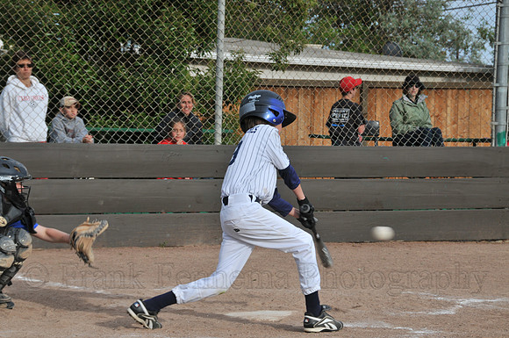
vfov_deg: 12.1
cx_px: 254
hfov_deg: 18.2
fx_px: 1588
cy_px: 169
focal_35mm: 112
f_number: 11
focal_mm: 75
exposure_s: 1/250
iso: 200
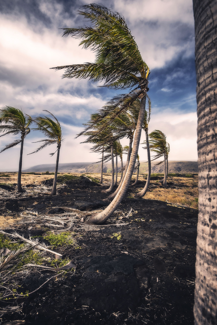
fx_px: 154
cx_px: 108
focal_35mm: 17
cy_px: 162
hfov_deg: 70.5
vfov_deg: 93.3
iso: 100
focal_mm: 17
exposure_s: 1/200
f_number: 8
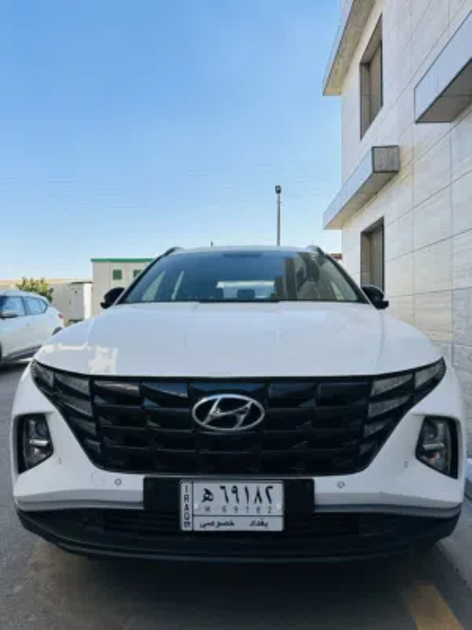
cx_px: 236
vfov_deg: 71.6
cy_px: 315
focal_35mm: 24
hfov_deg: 56.8
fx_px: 436
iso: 80
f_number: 1.78
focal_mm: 6.86
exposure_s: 1/2299
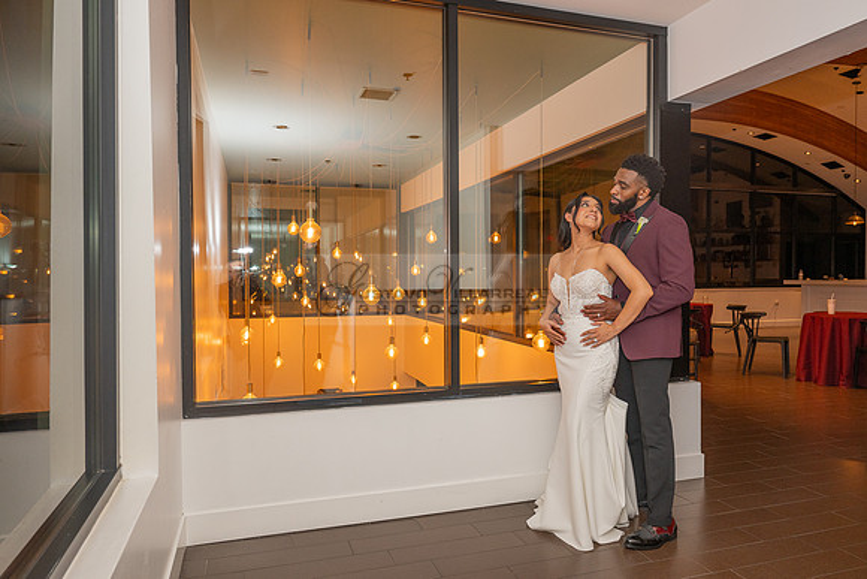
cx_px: 434
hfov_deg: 73.7
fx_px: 578
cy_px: 290
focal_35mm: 24
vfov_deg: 53.2
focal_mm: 24
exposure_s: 1/200
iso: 800
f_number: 4
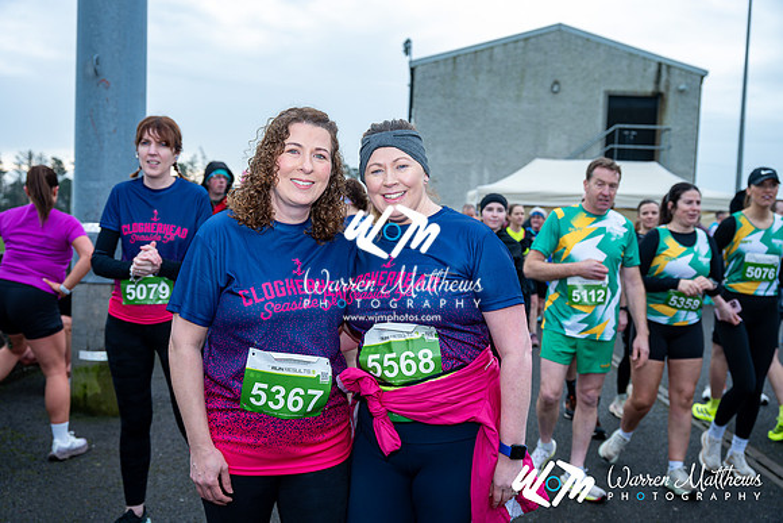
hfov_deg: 54.4
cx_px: 392
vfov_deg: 37.9
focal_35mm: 35
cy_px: 262
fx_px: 761
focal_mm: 35
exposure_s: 1/200
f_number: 4
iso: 100
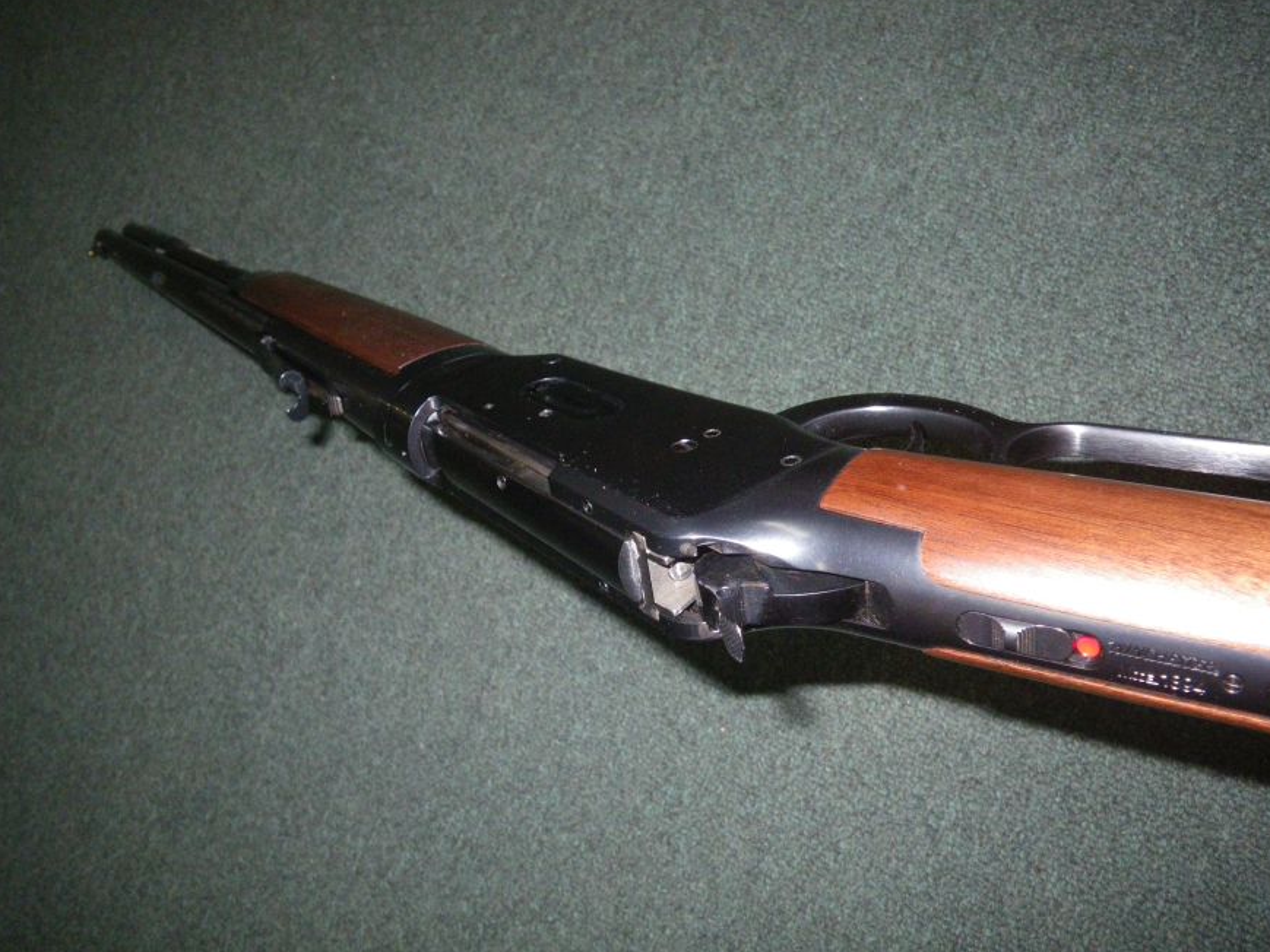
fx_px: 1064
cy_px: 487
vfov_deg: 48.2
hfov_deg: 61.6
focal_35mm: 29
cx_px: 655
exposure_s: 1/50
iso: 400
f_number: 4.2
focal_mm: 5
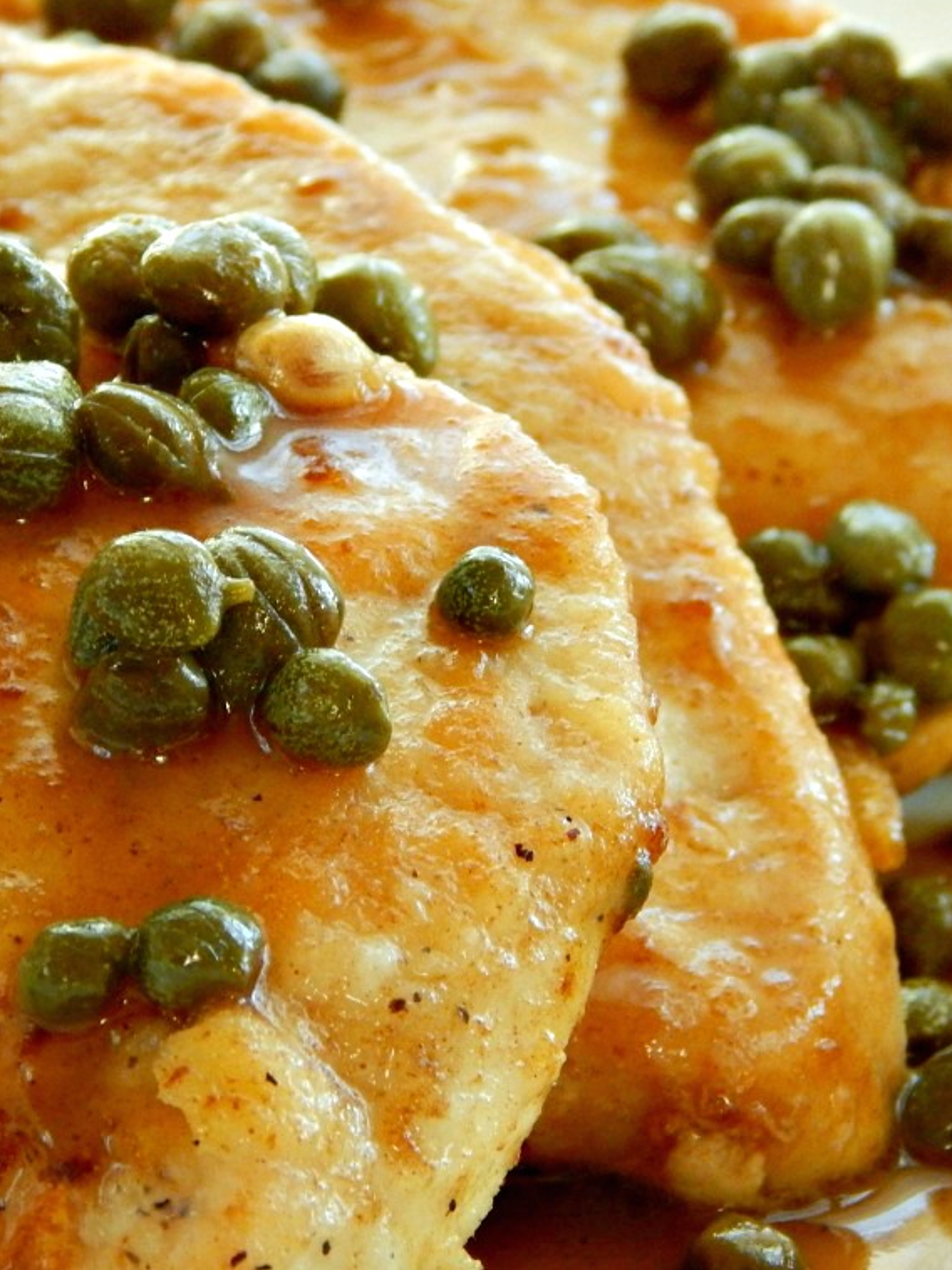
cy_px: 684
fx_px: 7668
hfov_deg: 7.1
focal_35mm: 209
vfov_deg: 9.5
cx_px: 354
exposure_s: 1/30
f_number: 4.8
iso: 400
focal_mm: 23.4
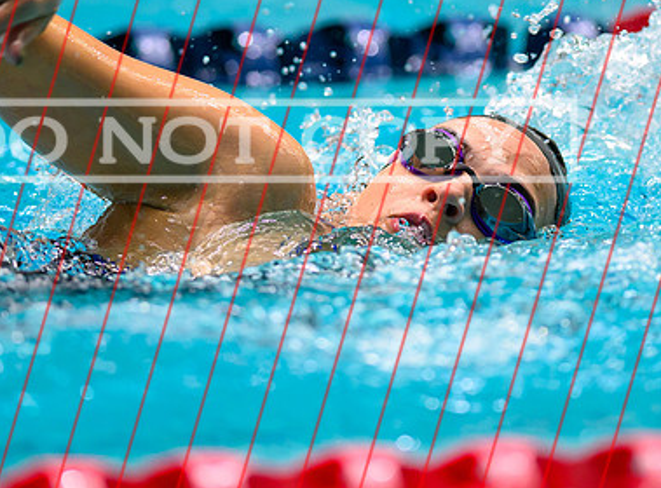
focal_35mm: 613
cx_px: 350
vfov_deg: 2.4
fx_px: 11643
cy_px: 96
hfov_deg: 3.3
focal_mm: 300
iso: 2000
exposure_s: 1/800
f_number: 2.8
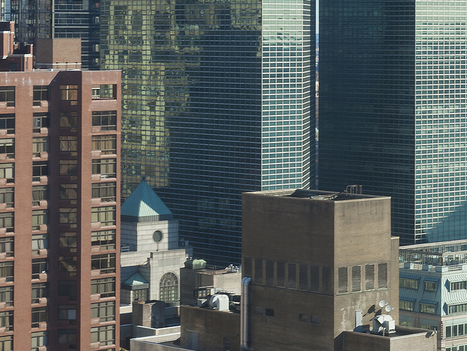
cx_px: 593
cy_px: -3
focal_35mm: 135
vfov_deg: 10.9
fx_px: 1822
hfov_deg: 14.1
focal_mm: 50
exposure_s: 1/80
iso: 200
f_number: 11
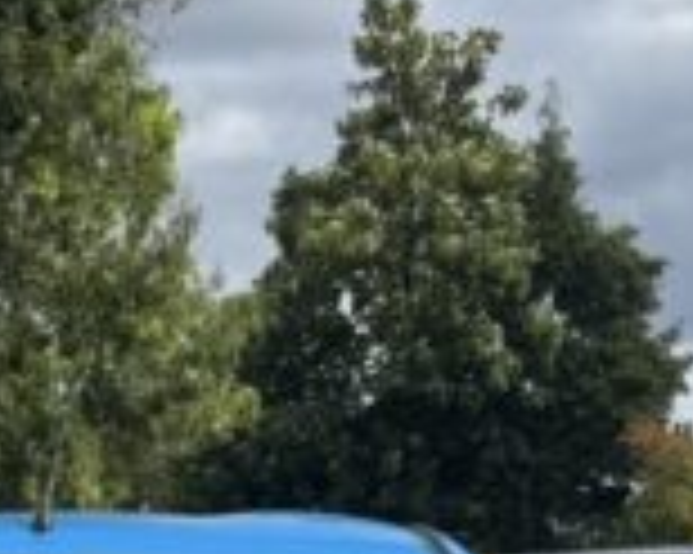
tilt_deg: -8.4
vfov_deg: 11.6
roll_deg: +1.0
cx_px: -252
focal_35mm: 122
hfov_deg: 14.9
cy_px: 1040
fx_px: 2501
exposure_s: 1/4608
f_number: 1.78
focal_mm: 6.76
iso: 80
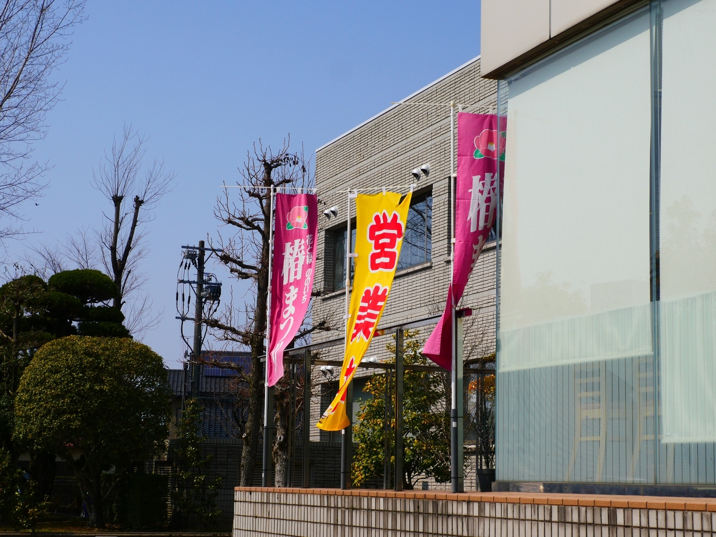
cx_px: 358
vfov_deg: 21.6
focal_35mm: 68
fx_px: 1407
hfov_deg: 28.6
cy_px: 268
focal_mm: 34
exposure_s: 1/1000
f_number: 8
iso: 200
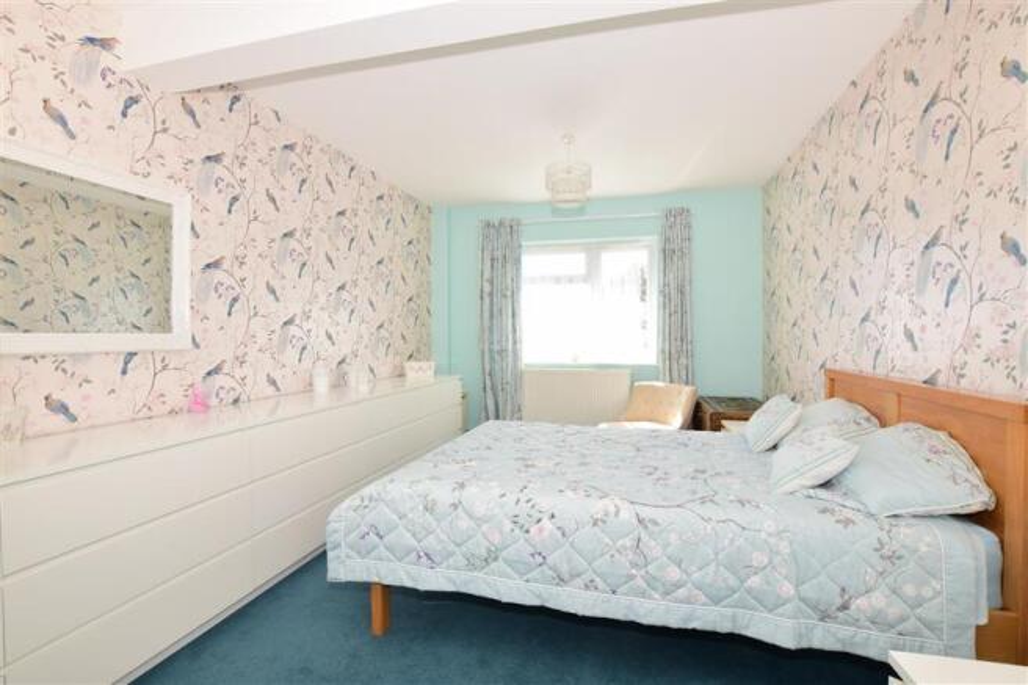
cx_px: 514
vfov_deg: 77.3
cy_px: 342
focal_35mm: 15
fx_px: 428
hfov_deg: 100.4
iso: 400
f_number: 10
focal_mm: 10
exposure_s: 1/60
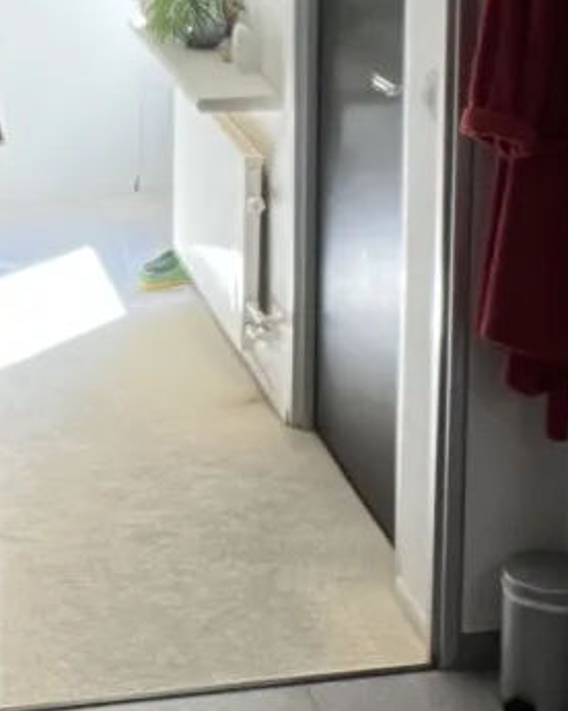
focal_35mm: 102
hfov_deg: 15.0
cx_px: 150
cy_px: 60
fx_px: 2143
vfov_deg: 18.5
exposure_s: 1/86
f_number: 2.2
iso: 100
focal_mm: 2.71
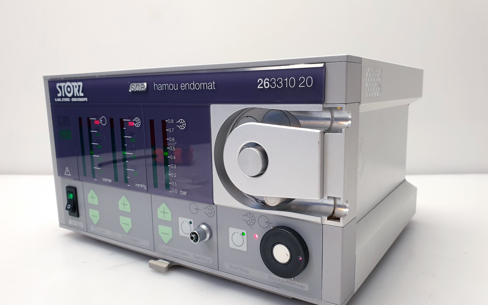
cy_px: 166
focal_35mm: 28
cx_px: 244
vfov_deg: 44.5
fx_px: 372
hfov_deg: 66.5
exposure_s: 1/50
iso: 100
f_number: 2.4
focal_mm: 4.3
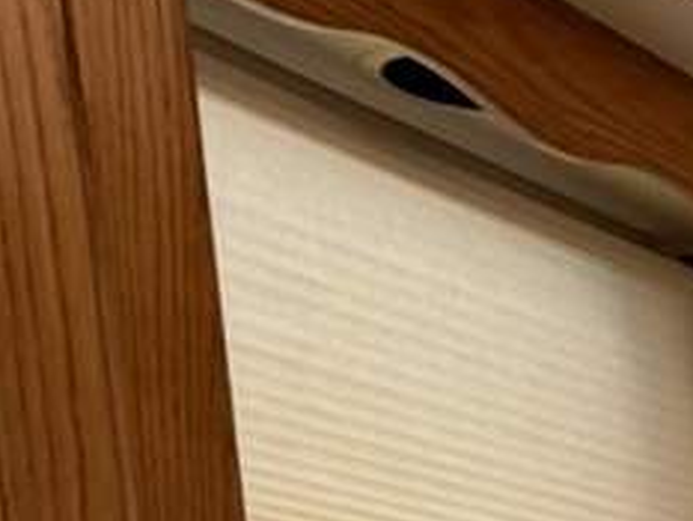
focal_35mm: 132
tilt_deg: -9.2
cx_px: 1898
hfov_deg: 11.2
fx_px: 2644
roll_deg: +0.5
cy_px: 1387
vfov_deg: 9.5
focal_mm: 6.76
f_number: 1.78
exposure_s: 1/120
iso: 125
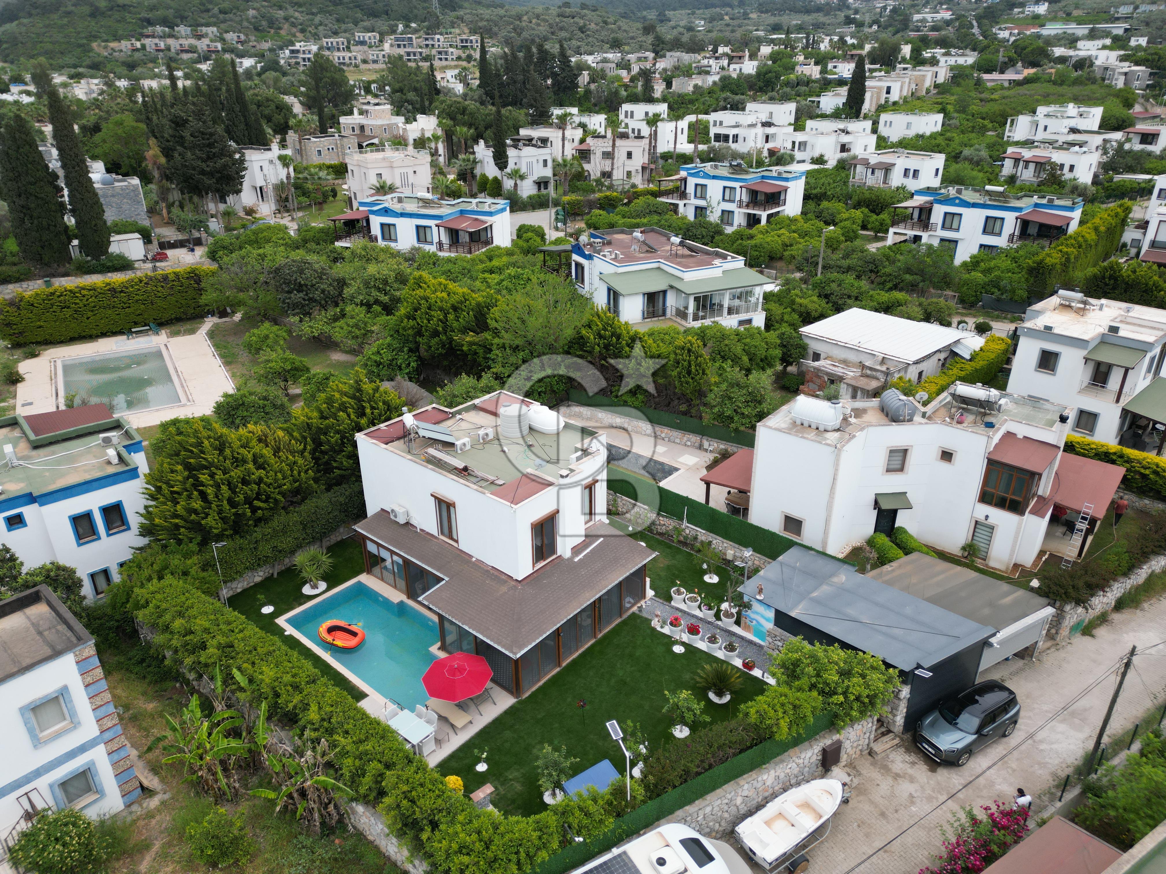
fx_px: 808
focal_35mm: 24
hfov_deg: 71.6
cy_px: 437
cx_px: 583
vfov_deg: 56.8
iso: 140
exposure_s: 1/1000
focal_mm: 6.72
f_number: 1.7
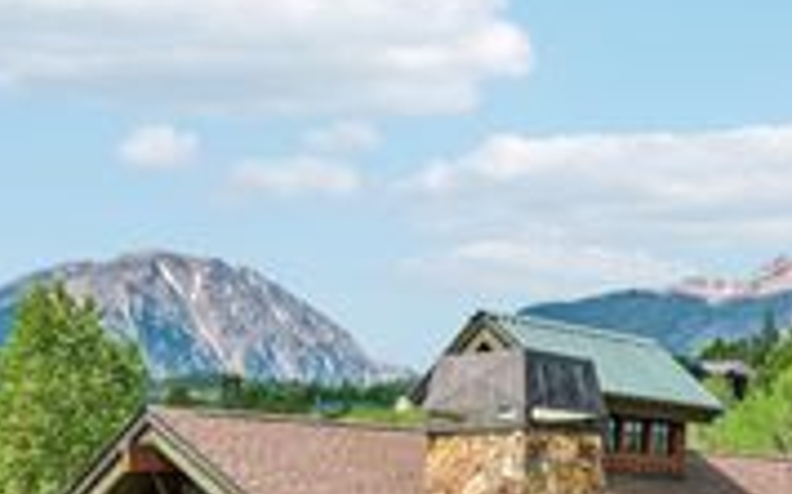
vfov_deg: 19.1
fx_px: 1359
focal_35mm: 63
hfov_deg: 32.0
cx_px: 574
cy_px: 643
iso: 110
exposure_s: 1/2000
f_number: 2.8
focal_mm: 8.4
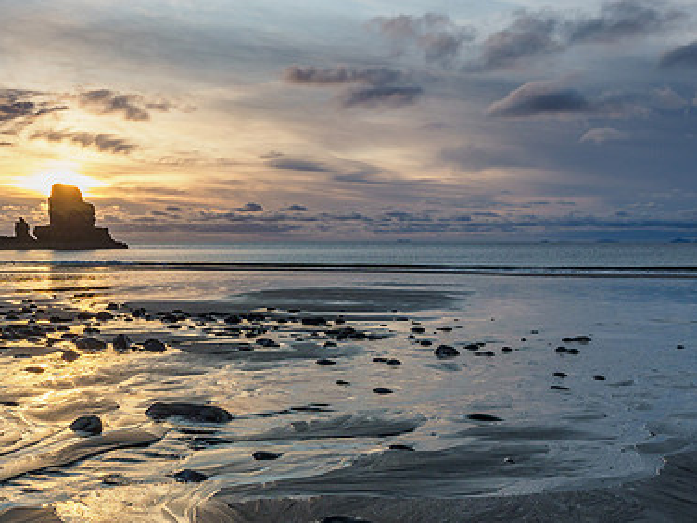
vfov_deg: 33.0
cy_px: 388
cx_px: 122
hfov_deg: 41.6
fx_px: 866
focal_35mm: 43
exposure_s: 1/40
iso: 200
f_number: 7.1
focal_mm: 12
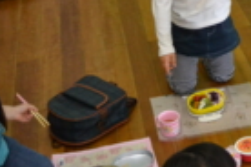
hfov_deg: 20.9
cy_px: 6
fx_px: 669
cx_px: 213
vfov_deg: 14.1
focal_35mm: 96
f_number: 3.8
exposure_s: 1/320
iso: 3200
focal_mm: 22
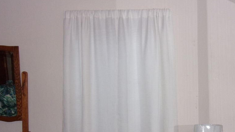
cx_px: 144
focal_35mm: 48
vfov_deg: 24.7
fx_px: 299
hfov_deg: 42.6
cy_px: 94
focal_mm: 5.9
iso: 200
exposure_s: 1/34
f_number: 3.7
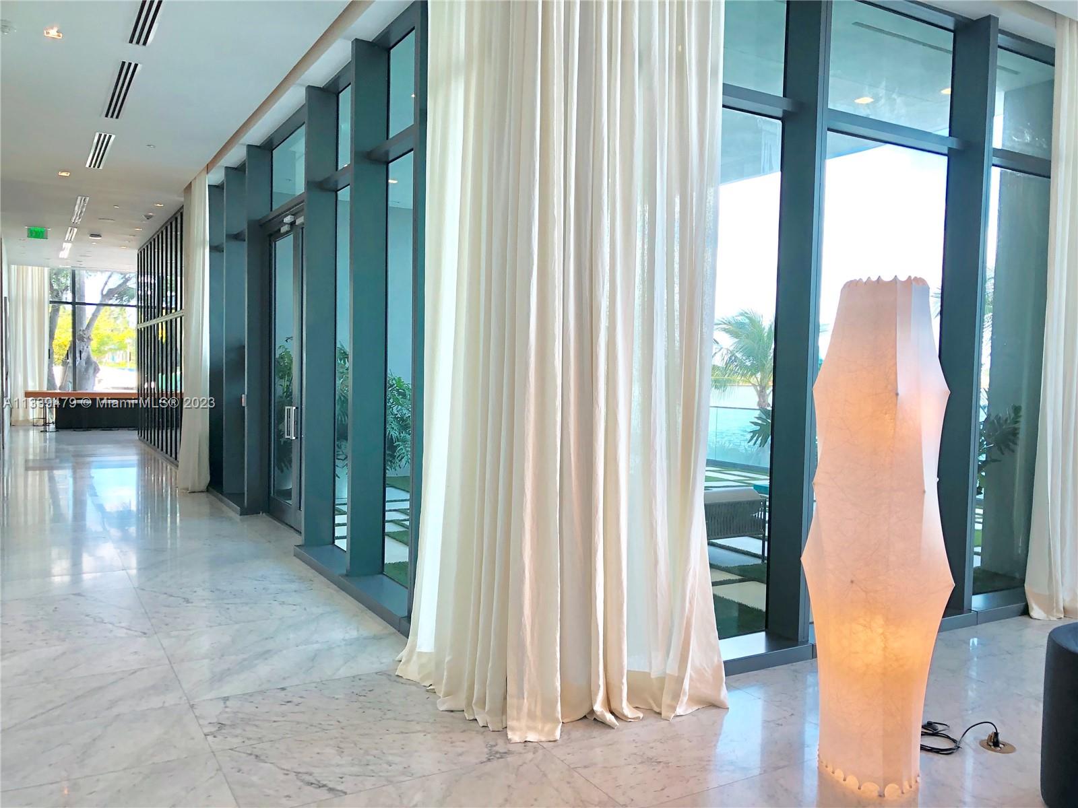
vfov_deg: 49.7
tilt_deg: -1.6
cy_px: 404
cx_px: 539
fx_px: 872
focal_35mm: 28
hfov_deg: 63.4
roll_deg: +1.1
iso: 32
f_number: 1.8
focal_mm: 4
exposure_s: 1/120
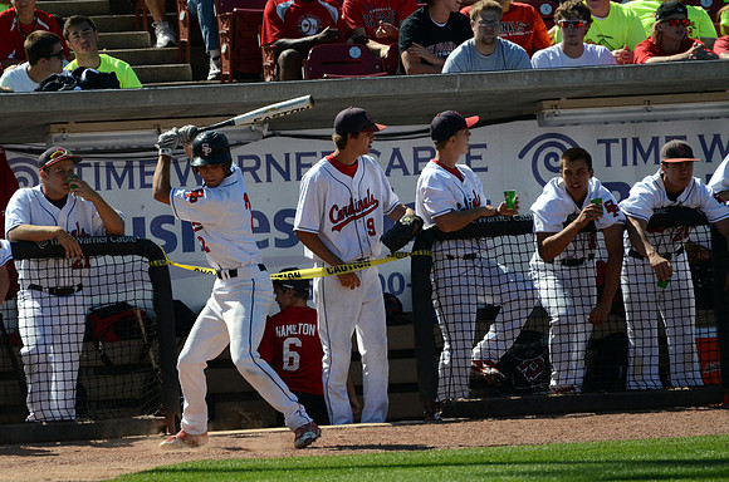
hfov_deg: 5.3
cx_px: 364
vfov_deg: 3.5
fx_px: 7880
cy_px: 241
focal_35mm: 390
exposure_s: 1/8000
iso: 1250
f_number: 5.6
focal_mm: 260
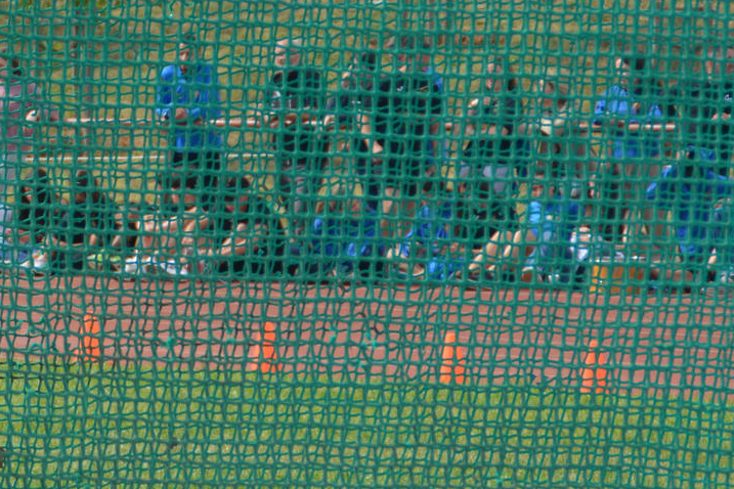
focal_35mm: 420
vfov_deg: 3.3
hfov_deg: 4.9
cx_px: -217
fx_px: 8563
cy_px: 185
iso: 400
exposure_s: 1/1600
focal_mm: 98
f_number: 6.3
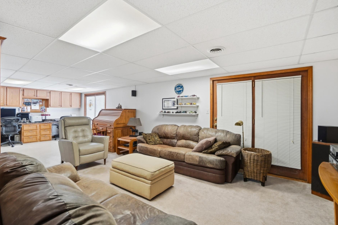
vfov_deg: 73.7
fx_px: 150
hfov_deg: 96.7
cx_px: 162
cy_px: 113
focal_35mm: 16
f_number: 4
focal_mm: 10
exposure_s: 1/100
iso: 100
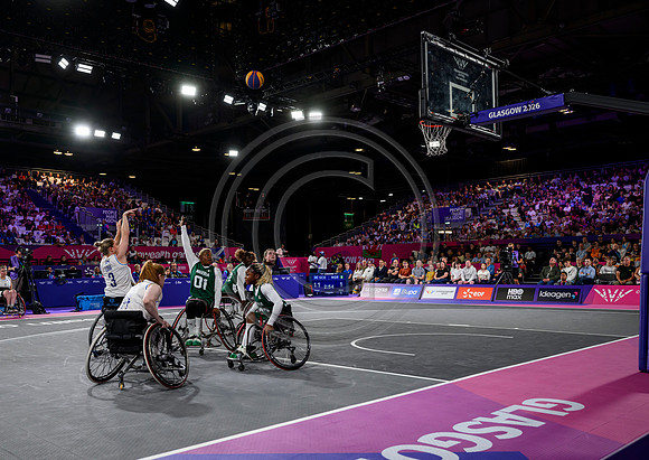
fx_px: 624
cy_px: 246
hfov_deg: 54.7
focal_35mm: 34
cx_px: 281
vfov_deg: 40.4
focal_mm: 30.5
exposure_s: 1/640
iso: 500
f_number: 2.8
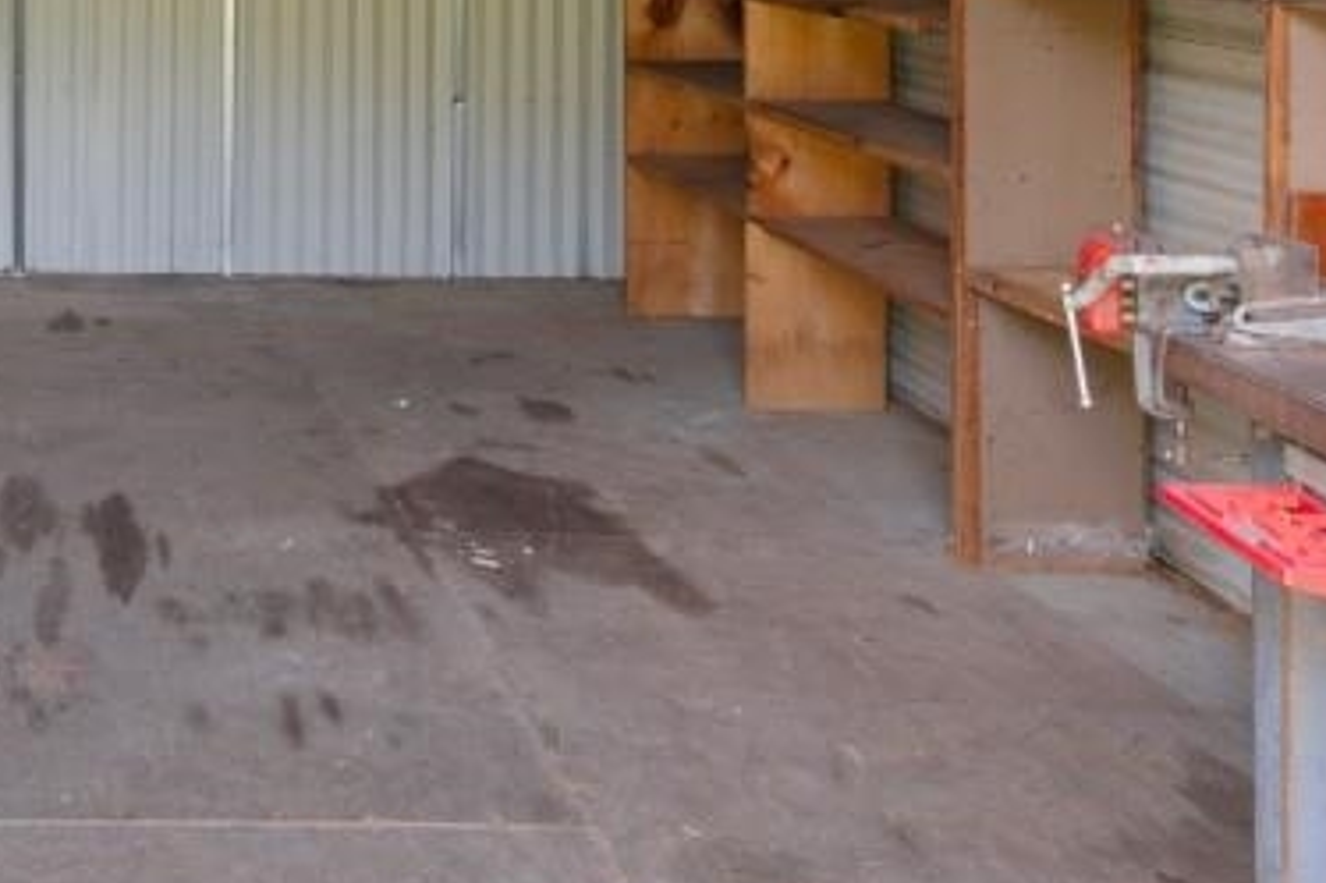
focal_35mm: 65
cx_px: -46
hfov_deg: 28.7
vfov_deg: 19.5
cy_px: -223
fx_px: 2393
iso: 100
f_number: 4.5
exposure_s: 1/6
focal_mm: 10
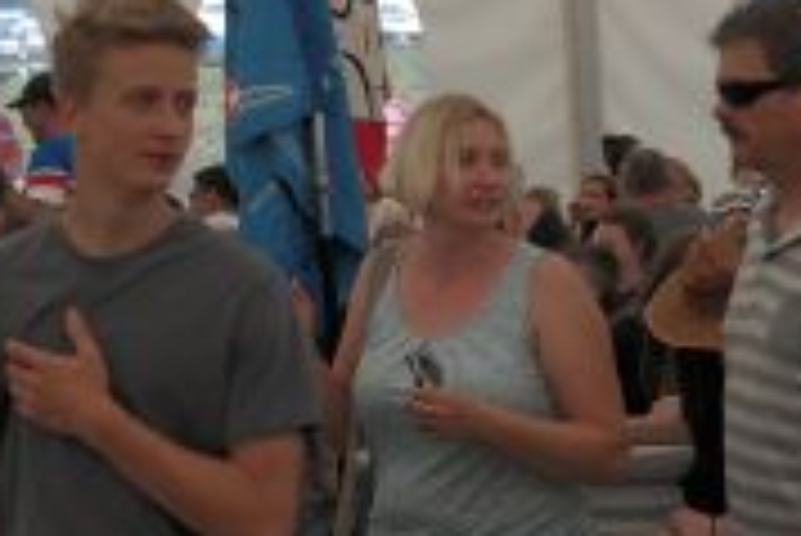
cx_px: 148
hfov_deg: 19.4
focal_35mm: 104
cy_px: -142
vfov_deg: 12.8
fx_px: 2316
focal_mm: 19
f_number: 5.6
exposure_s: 1/200
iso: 100
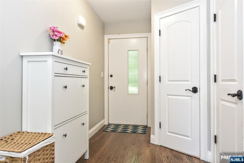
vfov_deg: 53.1
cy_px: 82
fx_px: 163
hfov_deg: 73.7
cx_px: 122
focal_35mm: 24
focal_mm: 24
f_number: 4.5
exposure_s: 1/80
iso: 800
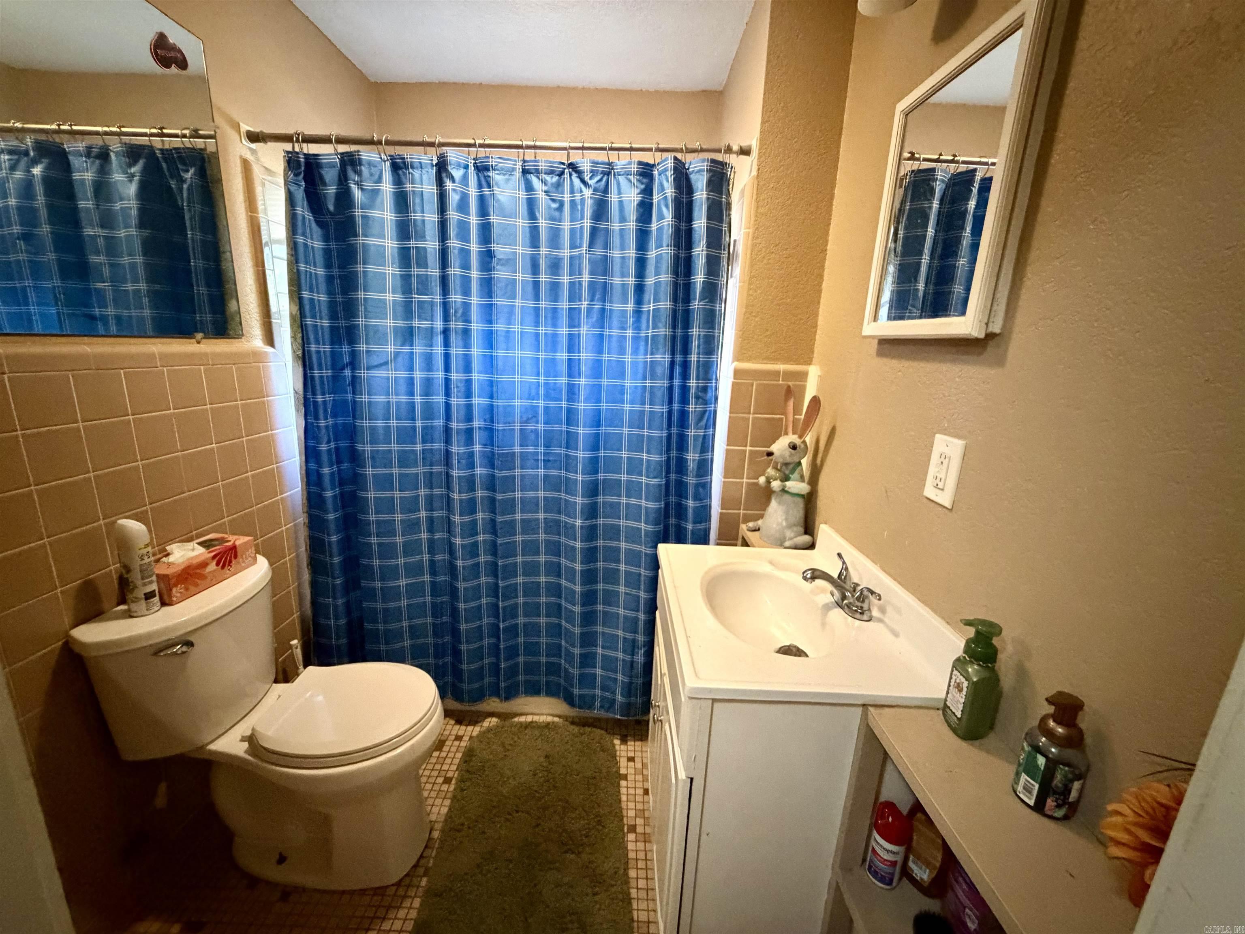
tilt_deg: -12.8
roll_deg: -2.4
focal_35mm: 14
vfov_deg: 85.7
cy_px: 467
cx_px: 622
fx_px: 504
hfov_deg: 102.1
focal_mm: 2.22
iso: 1250
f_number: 2.2
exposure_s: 1/40
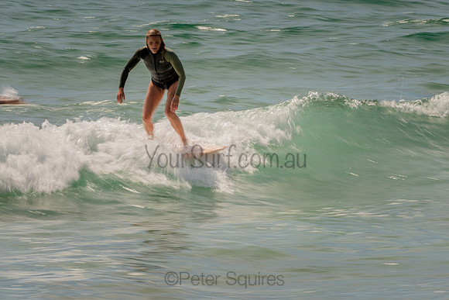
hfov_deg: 3.4
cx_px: 174
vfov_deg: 2.2
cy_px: 151
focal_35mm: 613
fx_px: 7647
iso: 64
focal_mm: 500
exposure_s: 1/20
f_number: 20
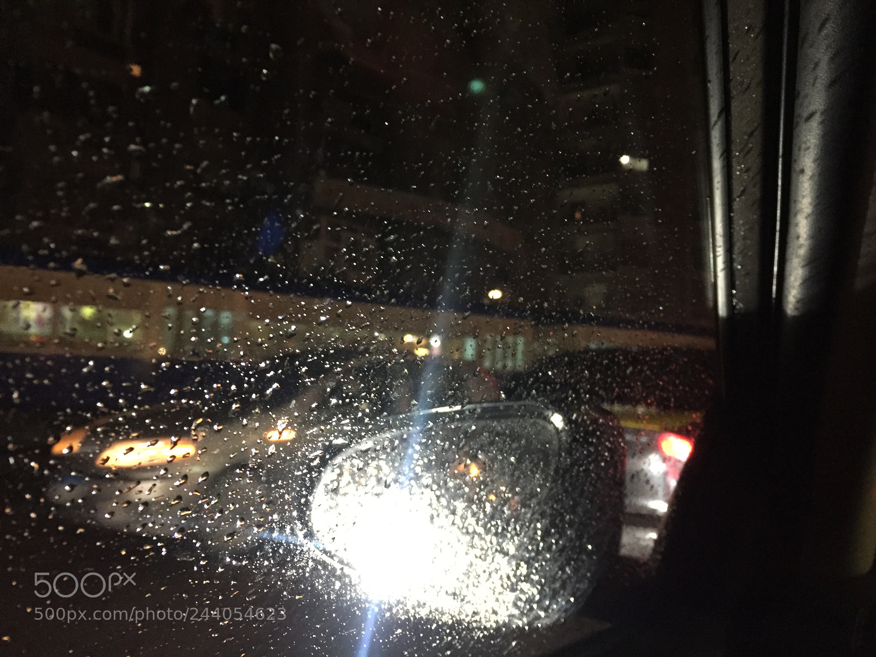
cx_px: 438
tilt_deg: +5.0
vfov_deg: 48.2
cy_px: 328
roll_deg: -2.3
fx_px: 734
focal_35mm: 29
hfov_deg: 61.7
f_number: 2.2
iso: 250
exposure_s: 1/17
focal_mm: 4.15
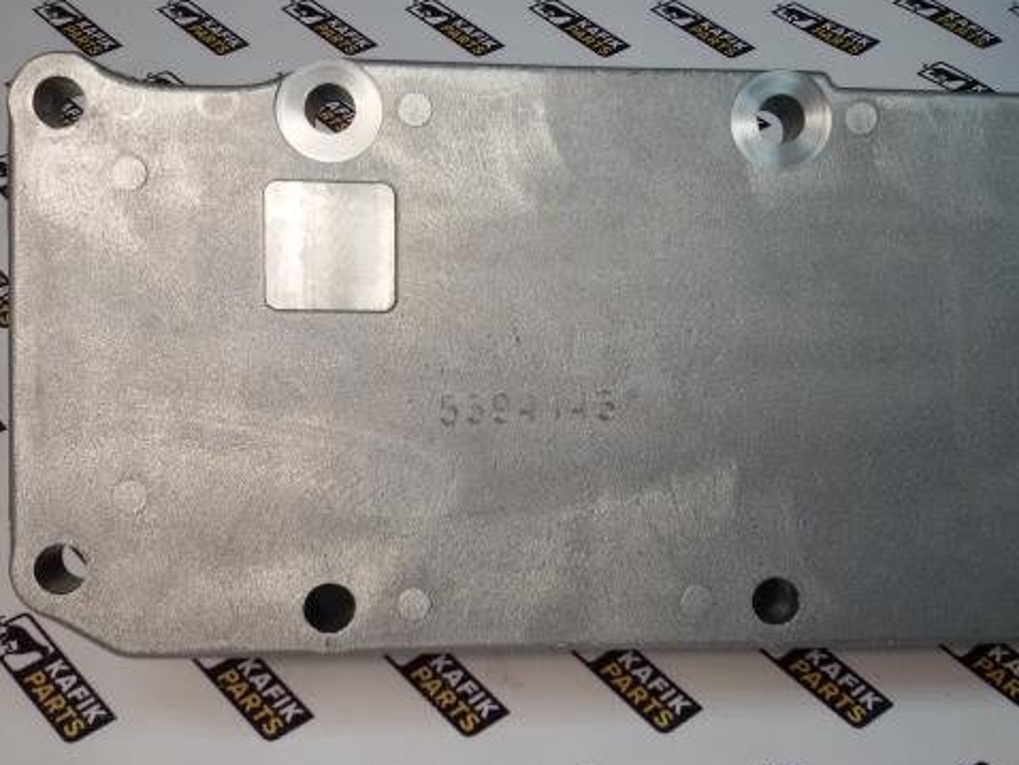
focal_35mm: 35
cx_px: 537
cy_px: 389
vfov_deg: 40.7
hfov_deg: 52.6
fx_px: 1031
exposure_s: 1/50
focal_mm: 2.93
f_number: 2.4
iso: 50
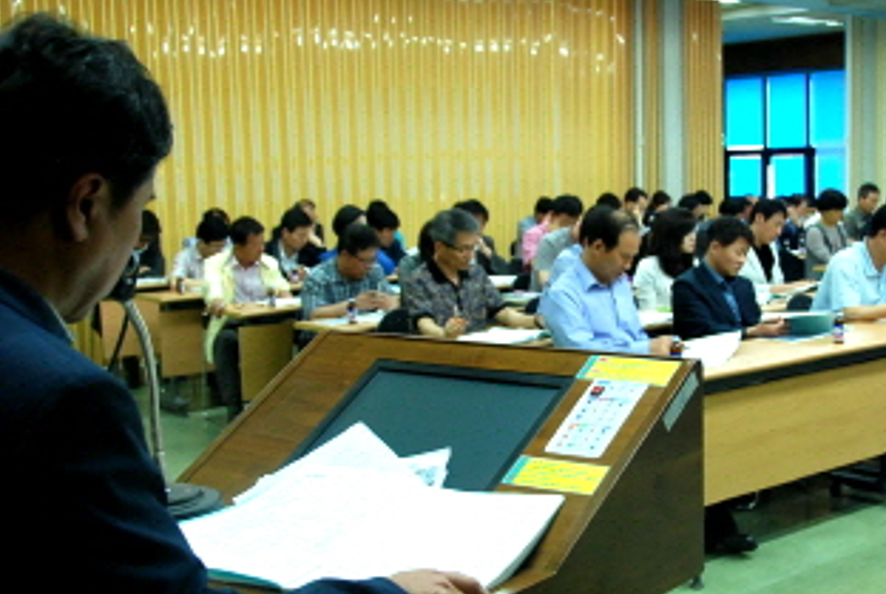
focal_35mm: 48
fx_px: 1183
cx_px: 616
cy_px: 335
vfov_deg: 28.1
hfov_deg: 40.4
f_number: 4.5
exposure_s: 1/80
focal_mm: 20
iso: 800
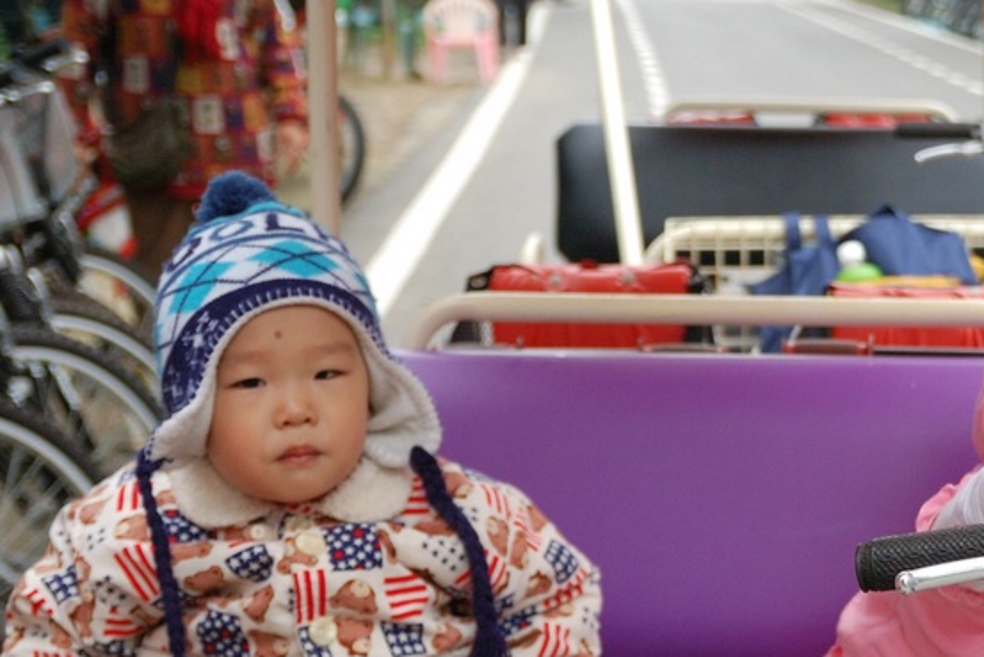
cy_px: 531
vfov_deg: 18.0
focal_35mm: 75
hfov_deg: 26.0
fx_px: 2048
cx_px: 907
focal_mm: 27
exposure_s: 1/800
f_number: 2.8
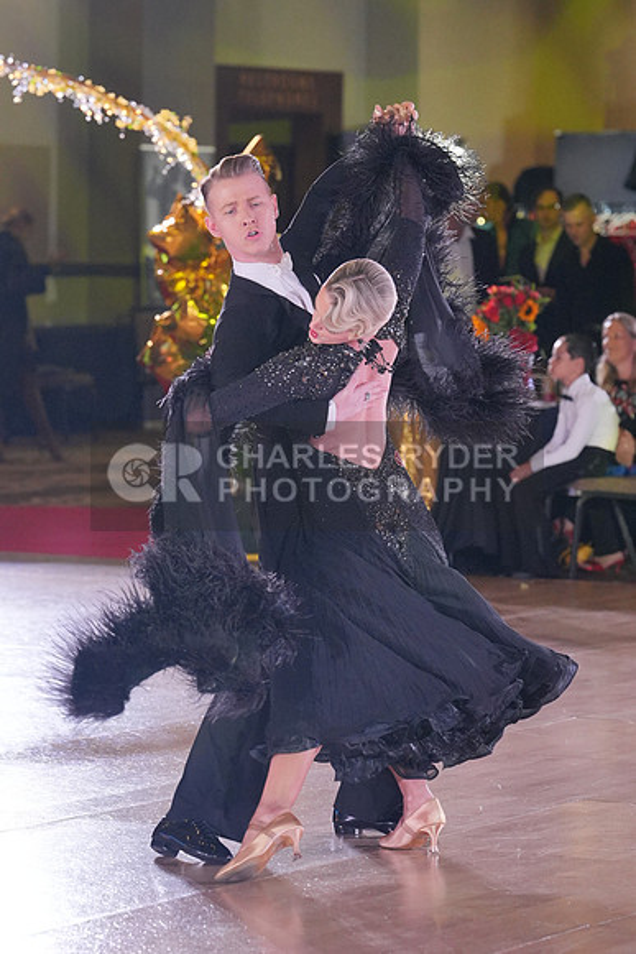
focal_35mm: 175
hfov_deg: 7.9
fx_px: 4634
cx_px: 318
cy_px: 477
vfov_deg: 11.7
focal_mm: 117
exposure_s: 1/500
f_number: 4
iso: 2500
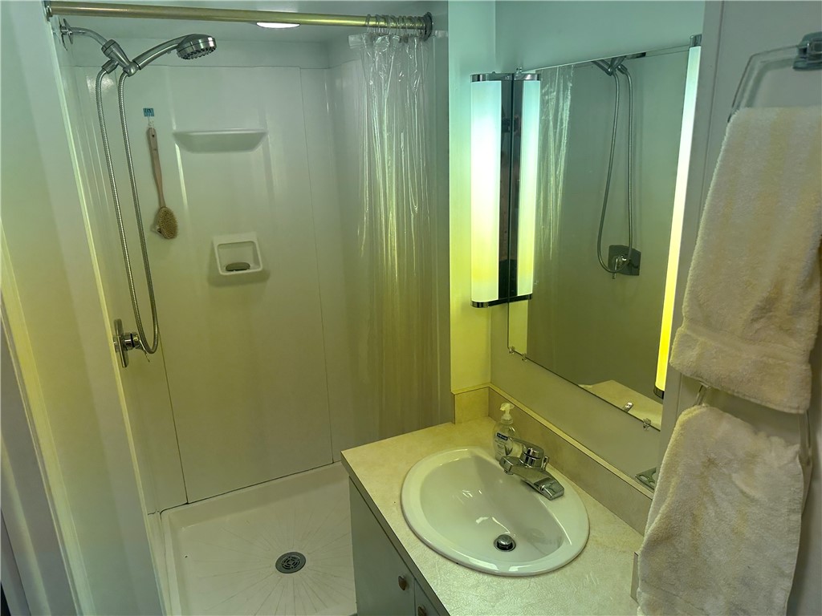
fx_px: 570
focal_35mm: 24
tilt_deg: -16.5
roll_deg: +1.3
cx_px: 411
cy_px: 308
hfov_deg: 71.6
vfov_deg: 56.8
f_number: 1.78
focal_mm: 6.86
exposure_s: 1/120
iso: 160
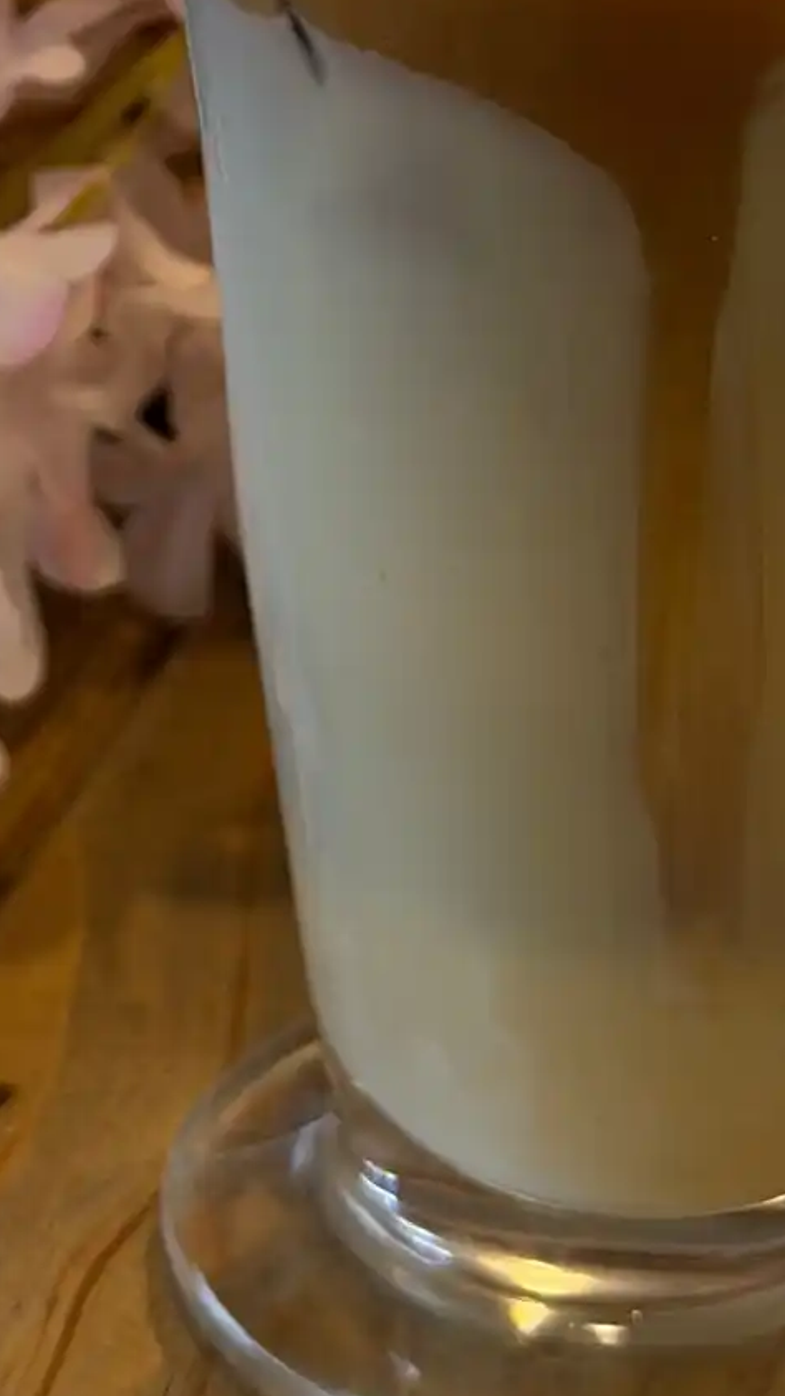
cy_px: -142
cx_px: 98
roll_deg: +0.4
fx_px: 4701
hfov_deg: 9.5
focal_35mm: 127
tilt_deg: -18.5
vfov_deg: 16.4
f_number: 1.78
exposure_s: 1/50
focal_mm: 6.76
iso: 100
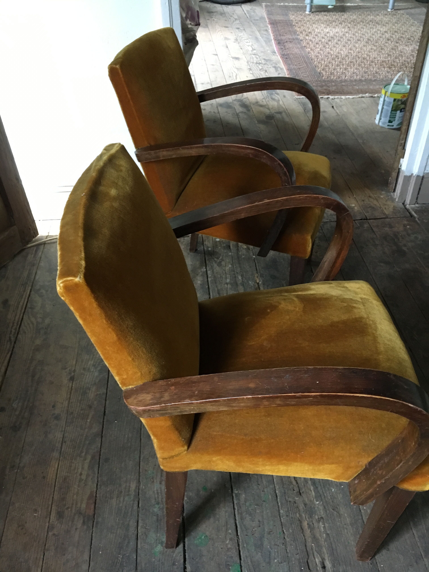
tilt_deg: -40.8
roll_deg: +0.9
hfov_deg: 48.2
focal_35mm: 29
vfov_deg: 61.7
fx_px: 479
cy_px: 286
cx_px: 214
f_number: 2.2
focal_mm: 4.15
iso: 250
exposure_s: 1/33
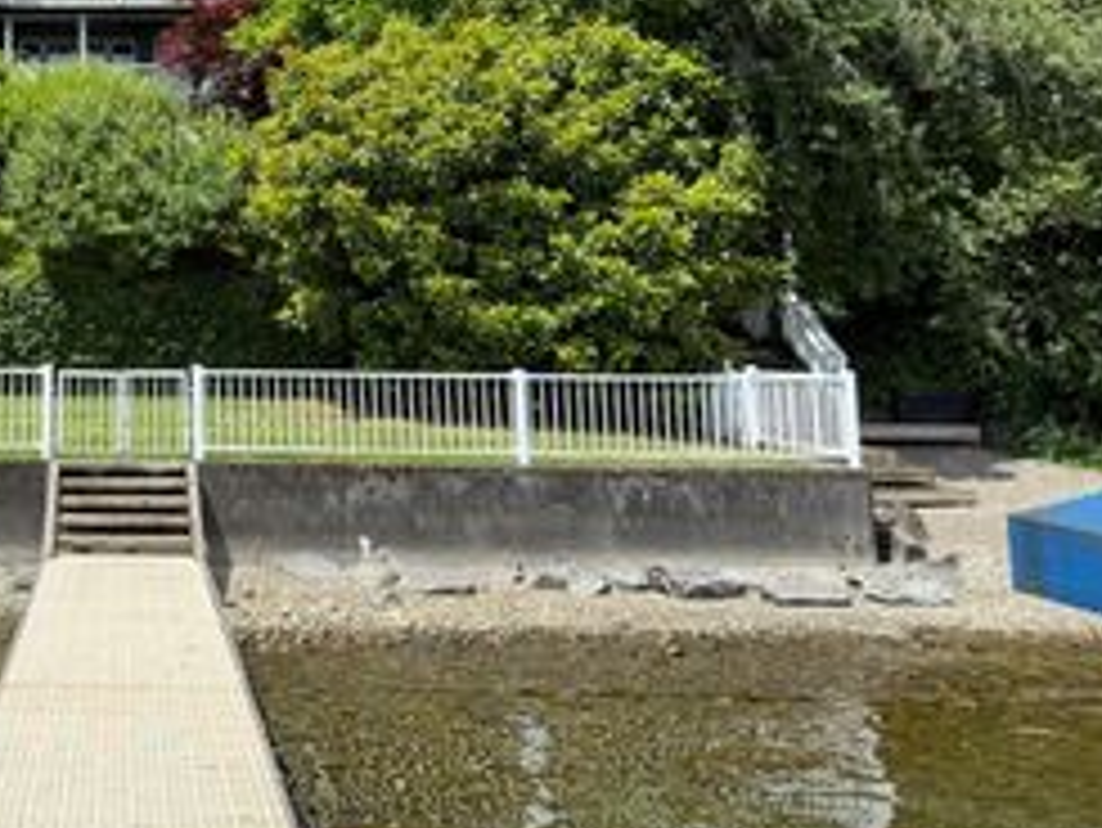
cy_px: 83
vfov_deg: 28.6
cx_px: 45
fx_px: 1561
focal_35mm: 49
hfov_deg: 35.8
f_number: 1.78
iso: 100
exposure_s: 1/2703
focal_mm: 6.76
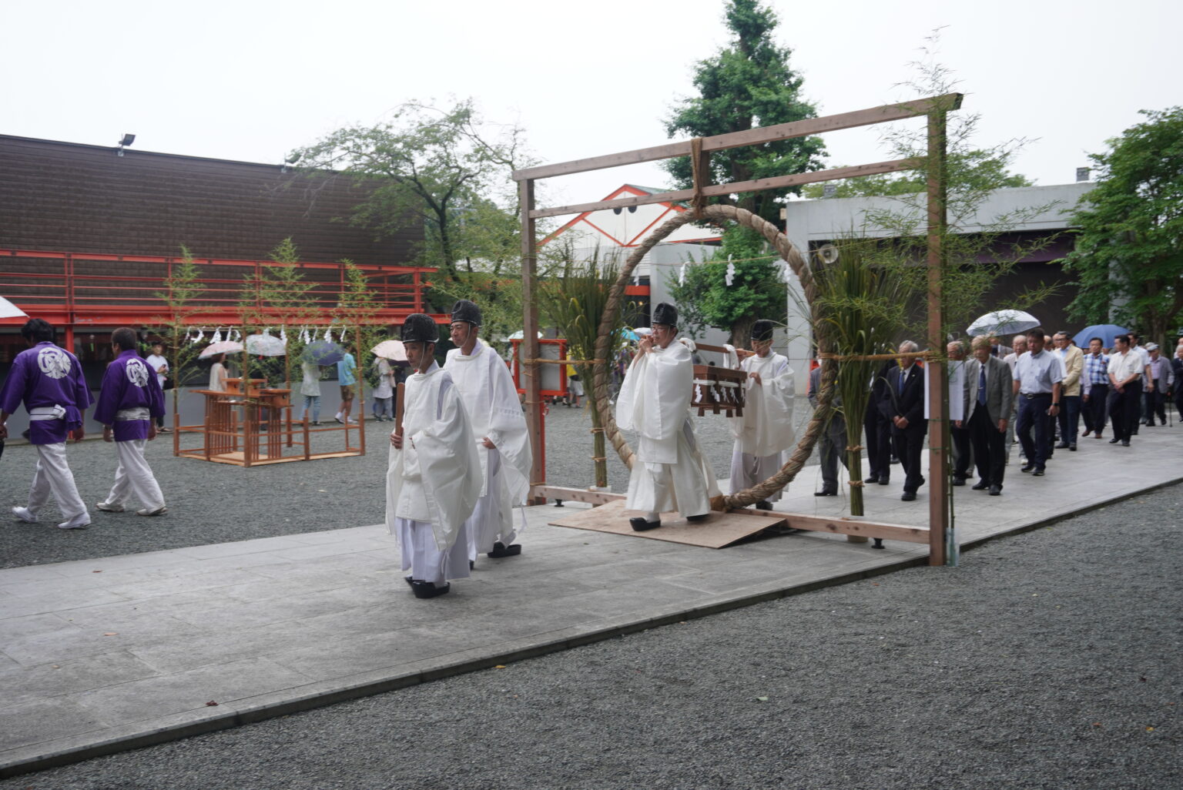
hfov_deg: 55.1
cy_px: 395
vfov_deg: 38.4
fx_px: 1134
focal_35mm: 34
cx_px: 592
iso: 100
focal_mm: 23
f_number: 4.5
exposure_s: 1/80
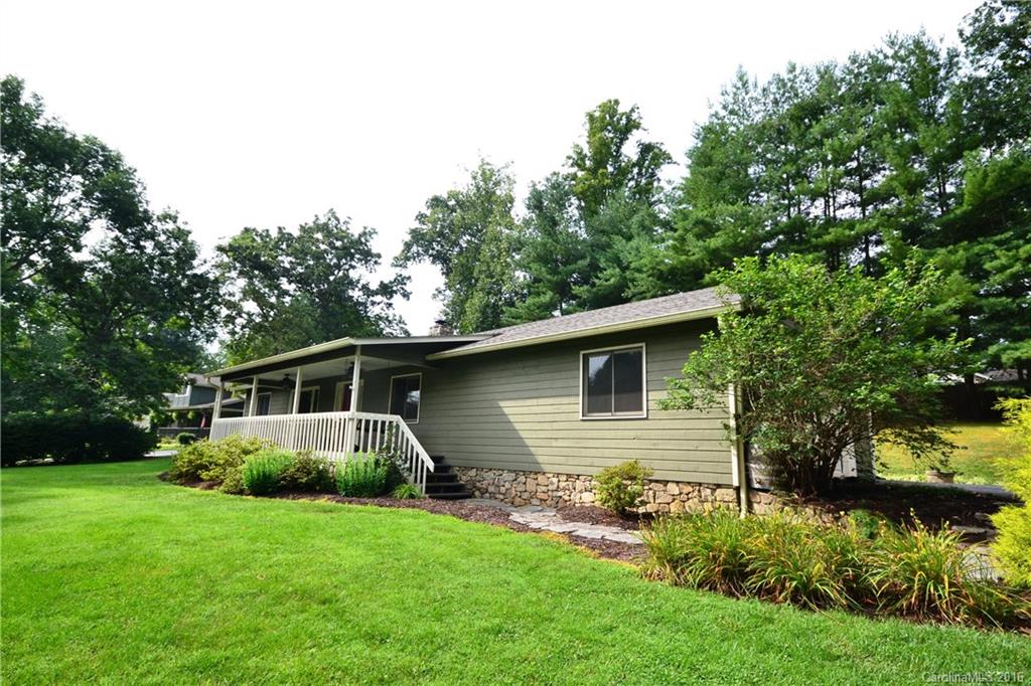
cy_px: 343
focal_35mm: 18
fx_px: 515
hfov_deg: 90.0
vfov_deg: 67.3
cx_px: 516
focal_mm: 12
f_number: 10
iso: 400
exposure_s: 1/250
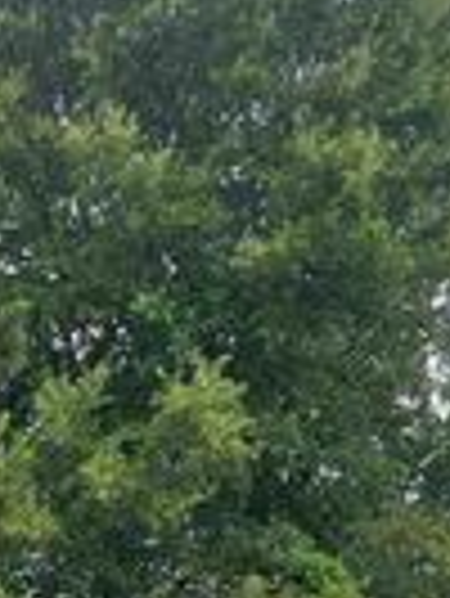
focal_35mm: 115
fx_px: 1990
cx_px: -549
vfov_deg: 13.3
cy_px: 1383
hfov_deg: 11.2
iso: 12
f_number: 1.7
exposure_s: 1/582
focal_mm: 6.3
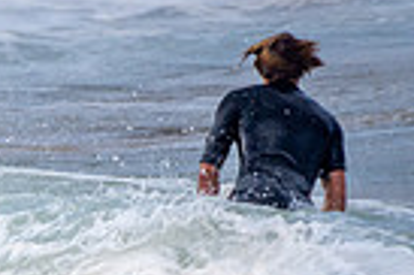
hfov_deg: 0.6
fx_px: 36503
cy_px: 494
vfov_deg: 0.4
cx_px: -351
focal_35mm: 3178
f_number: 5.6
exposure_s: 1/1250
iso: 220
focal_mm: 500
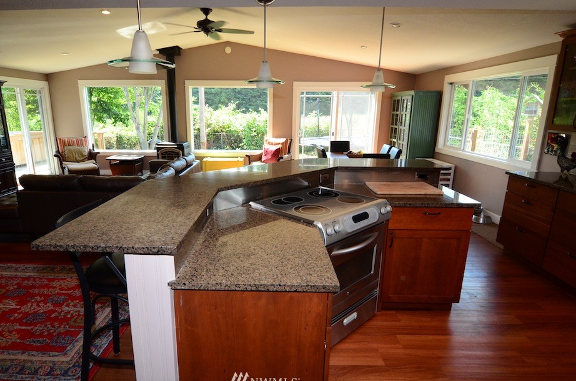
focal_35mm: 20
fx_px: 319
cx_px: 265
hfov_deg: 83.9
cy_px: 192
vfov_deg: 61.7
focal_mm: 12
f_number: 8
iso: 800
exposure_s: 1/60
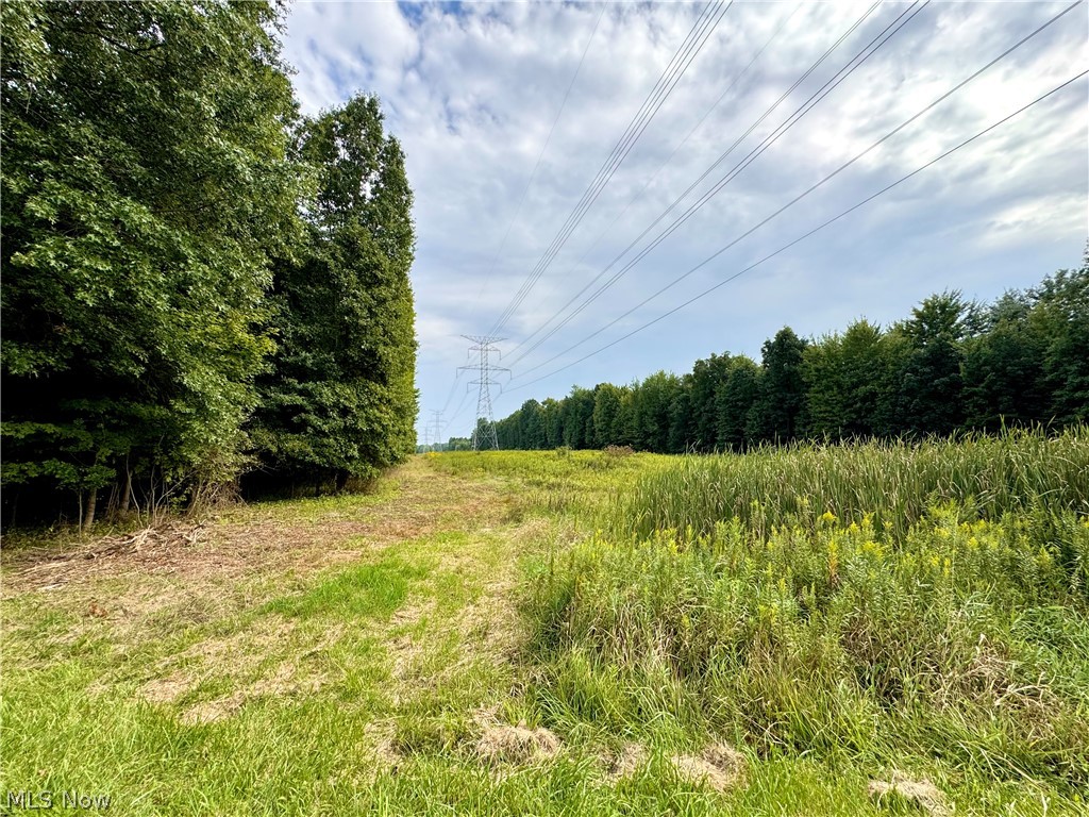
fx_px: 440
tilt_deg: +5.5
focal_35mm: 14
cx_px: 544
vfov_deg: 85.7
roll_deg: +0.1
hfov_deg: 102.1
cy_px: 408
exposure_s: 1/1277
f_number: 2.2
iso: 40
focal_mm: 2.22
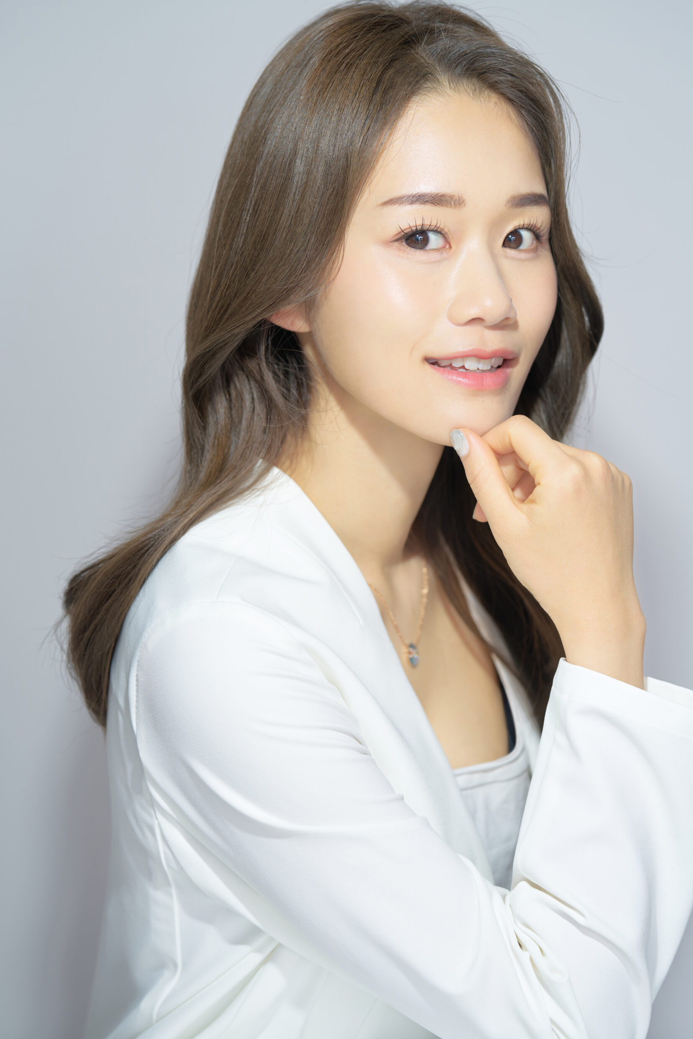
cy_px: 524
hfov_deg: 9.9
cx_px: 354
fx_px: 4012
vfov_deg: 14.8
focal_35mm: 139
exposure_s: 1/250
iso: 100
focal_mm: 135
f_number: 3.5
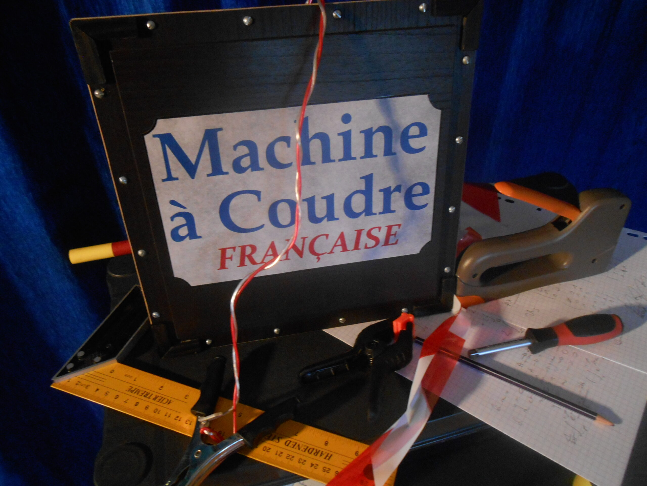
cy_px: 243
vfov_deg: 53.1
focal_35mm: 26
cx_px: 324
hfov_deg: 67.3
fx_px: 486
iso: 400
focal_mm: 4.6
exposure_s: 1/8
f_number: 3.5
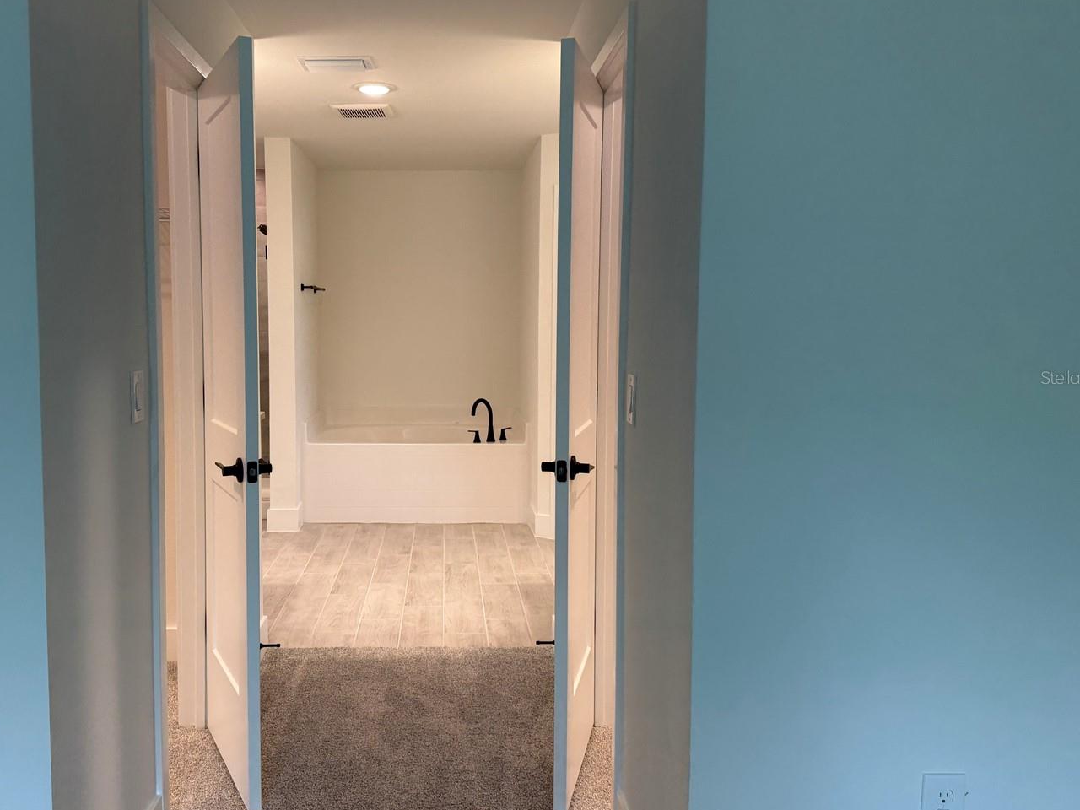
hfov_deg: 59.6
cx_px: 446
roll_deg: +0.0
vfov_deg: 46.8
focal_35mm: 30
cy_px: 377
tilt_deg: -2.9
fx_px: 936
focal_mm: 6.76
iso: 125
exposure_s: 1/120
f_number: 1.78
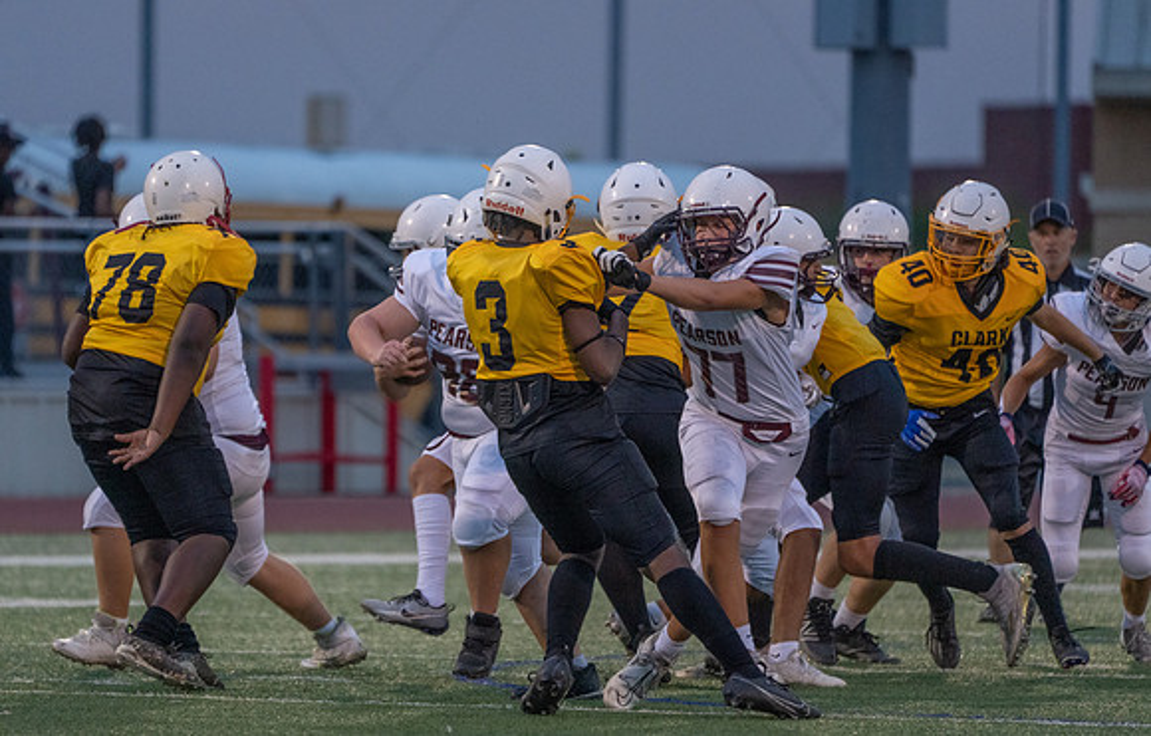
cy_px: 423
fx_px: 14408
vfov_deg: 2.9
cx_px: 510
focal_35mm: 456
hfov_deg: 4.6
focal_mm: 400
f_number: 5.6
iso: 5000
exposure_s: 1/1000
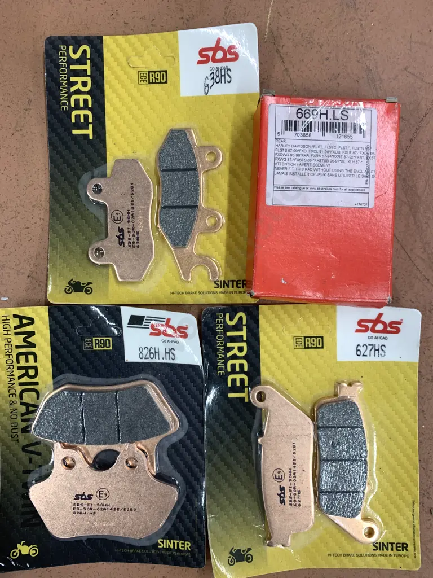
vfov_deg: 67.3
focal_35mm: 26
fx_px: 434
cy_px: 289
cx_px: 216
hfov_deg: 53.1
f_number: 1.8
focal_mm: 4.25
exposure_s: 1/100
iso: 80
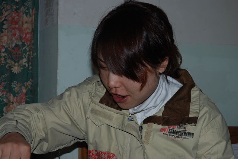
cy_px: 80
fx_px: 615
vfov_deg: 14.7
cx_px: 119
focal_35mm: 93
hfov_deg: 21.9
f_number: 8
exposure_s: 1/60
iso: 100
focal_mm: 62
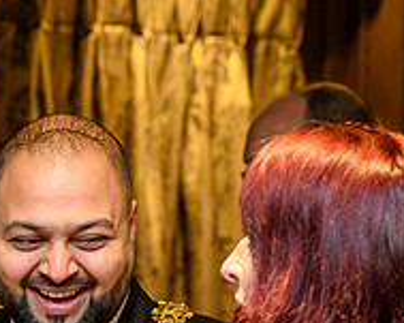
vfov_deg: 5.6
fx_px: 3310
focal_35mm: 277
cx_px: -238
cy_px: 354
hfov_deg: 6.9
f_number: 4
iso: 4000
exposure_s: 1/200
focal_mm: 79
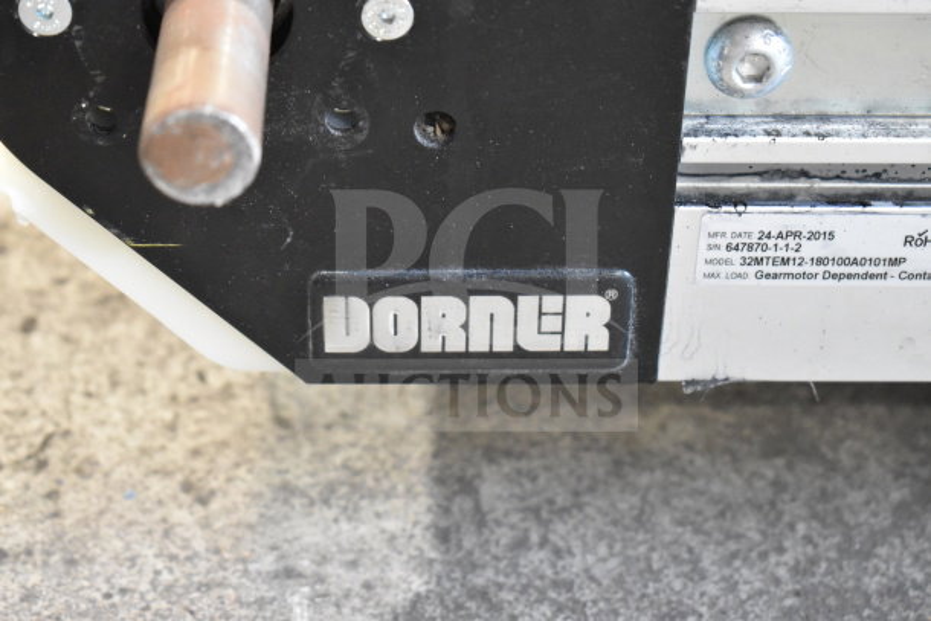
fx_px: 2134
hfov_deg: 24.6
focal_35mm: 82
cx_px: 466
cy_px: 310
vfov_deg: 16.6
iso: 6400
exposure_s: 1/125
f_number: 6.3
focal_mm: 55
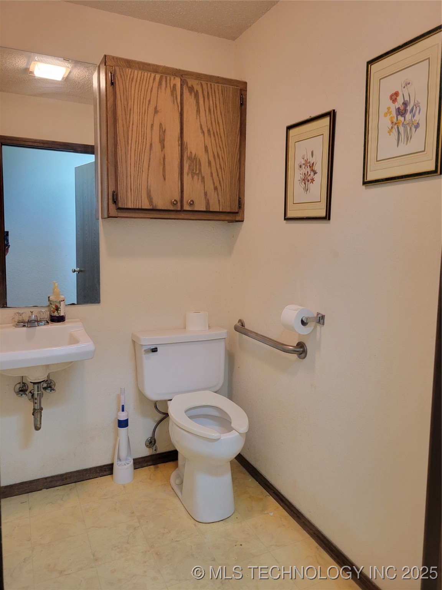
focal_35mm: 26
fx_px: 443
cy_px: 295
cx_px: 221
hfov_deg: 53.1
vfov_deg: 67.3
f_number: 1.8
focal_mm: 5.4
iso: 200
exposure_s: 1/40
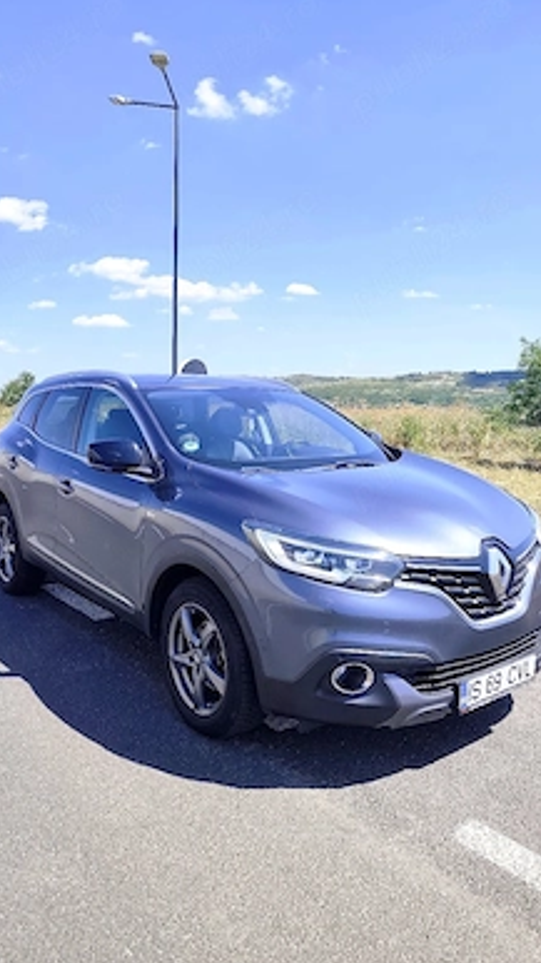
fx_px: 663
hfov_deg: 44.3
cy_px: 474
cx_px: 287
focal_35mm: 26
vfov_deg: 71.9
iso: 50
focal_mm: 6.19
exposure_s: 1/833
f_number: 1.65
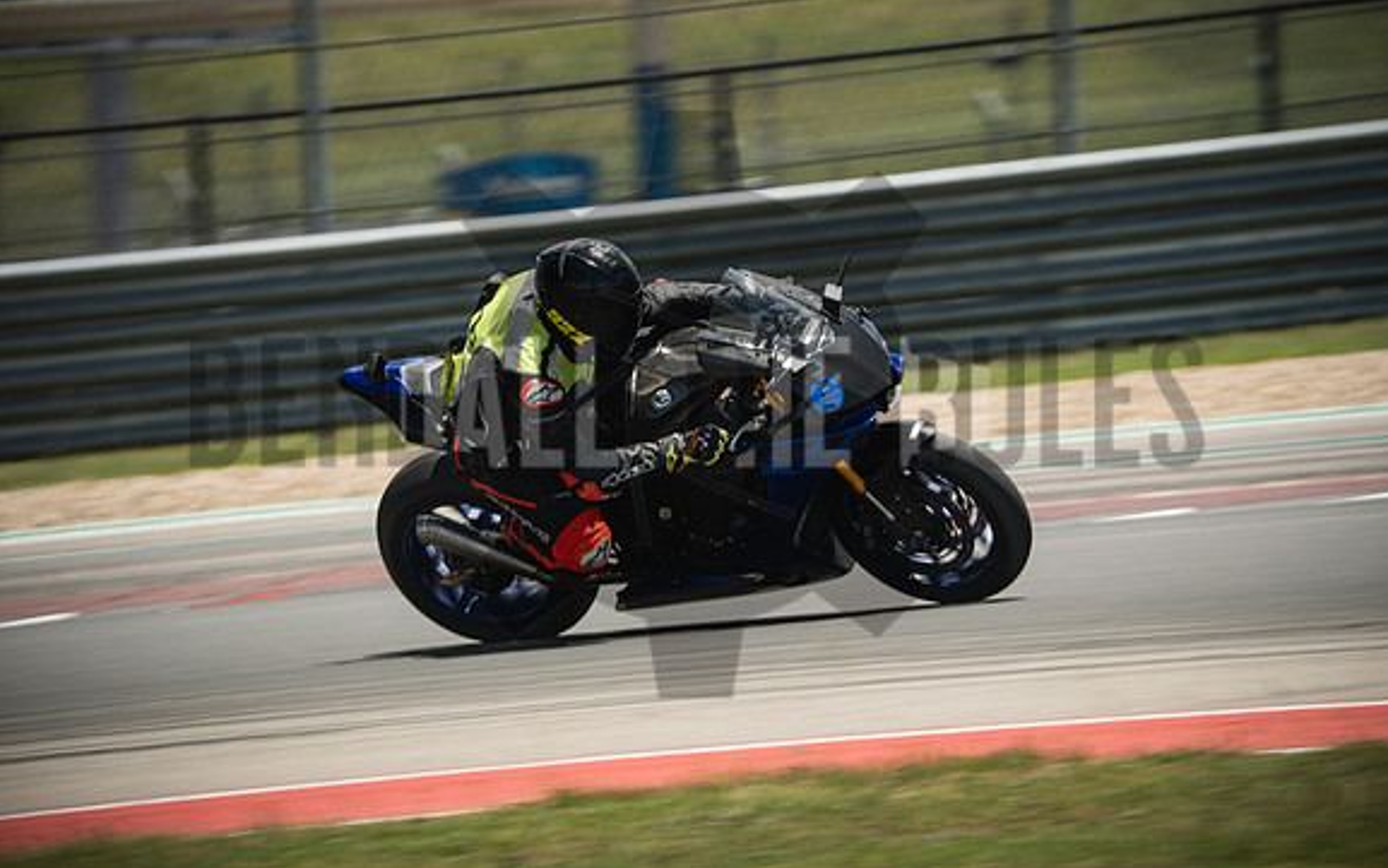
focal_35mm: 514
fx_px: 19449
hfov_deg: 4.1
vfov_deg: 2.6
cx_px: 695
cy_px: 405
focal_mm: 334.9
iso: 160
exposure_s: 1/320
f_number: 6.4
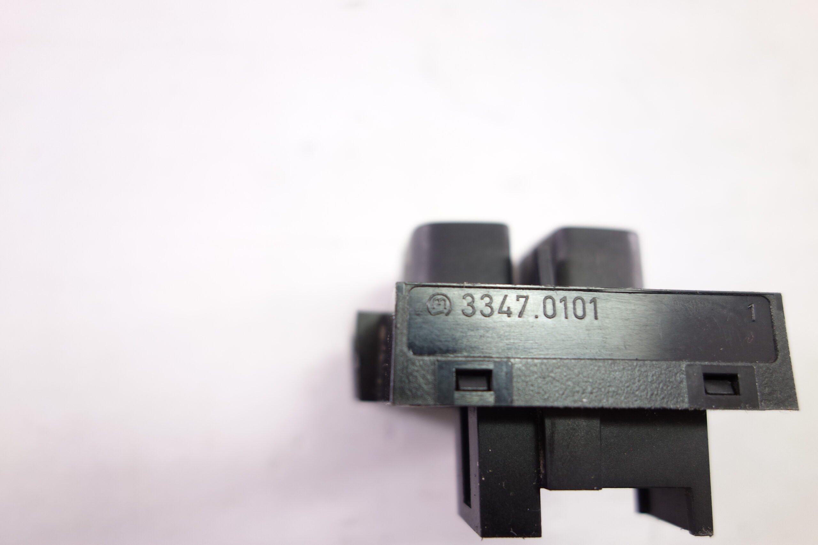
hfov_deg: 65.5
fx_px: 636
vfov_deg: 46.4
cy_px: 272
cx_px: 409
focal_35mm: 28
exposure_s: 1/40
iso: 125
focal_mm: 10.4
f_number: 2.2
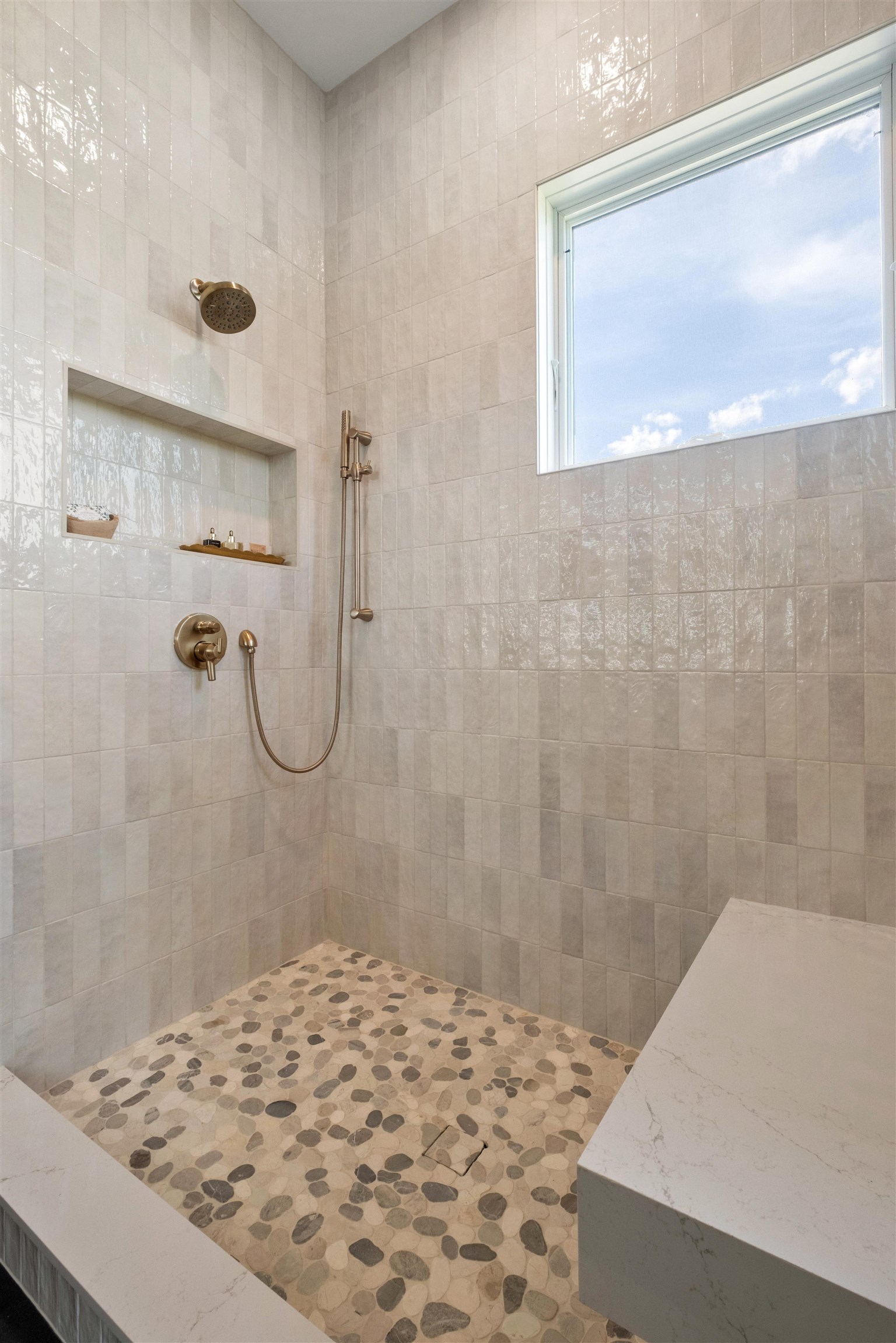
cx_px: 448
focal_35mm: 16
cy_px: 672
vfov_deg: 96.7
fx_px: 597
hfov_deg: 73.7
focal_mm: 10.5
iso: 800
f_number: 8
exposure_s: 1/13
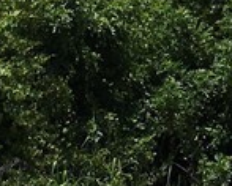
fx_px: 1354
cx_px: 259
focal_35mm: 197
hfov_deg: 9.7
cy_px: -61
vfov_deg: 7.8
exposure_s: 1/3344
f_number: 2.2
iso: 25
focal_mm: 4.15
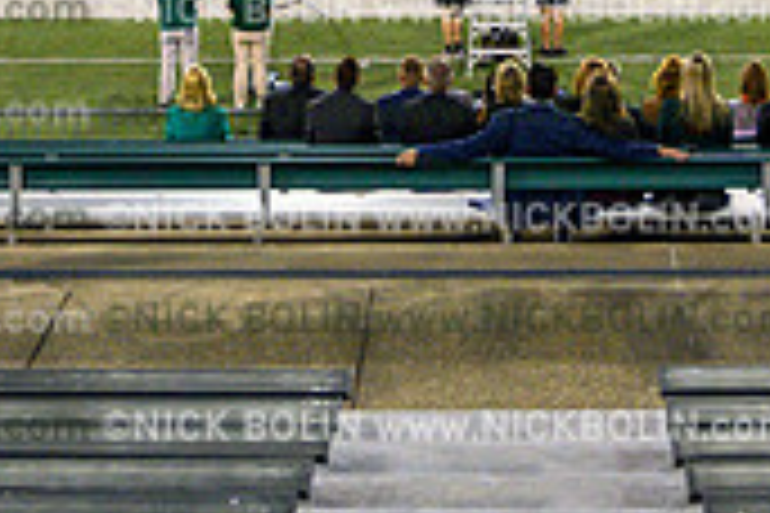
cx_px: 446
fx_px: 2139
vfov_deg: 12.8
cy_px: -306
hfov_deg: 20.4
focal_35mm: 100
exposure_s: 1/1000
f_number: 4
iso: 4000
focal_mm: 29.5
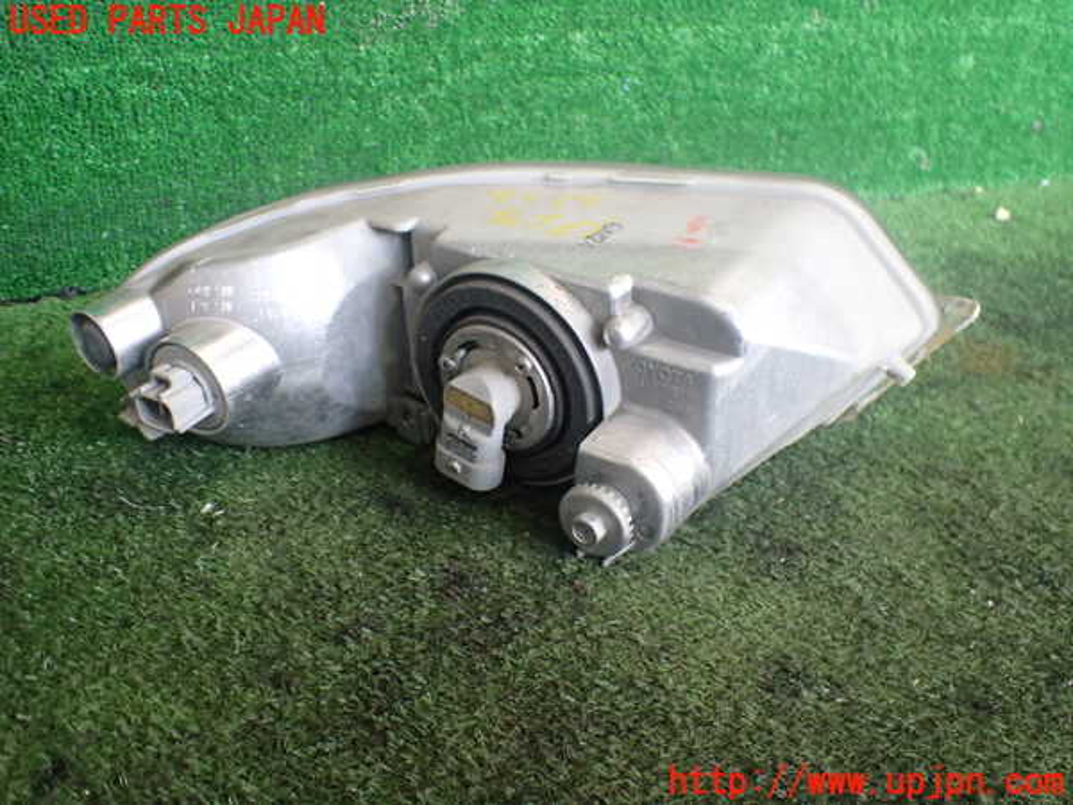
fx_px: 930
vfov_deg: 46.8
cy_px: 402
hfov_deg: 60.0
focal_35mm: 30
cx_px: 536
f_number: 2.3
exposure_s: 1/125
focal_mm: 5.4
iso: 400
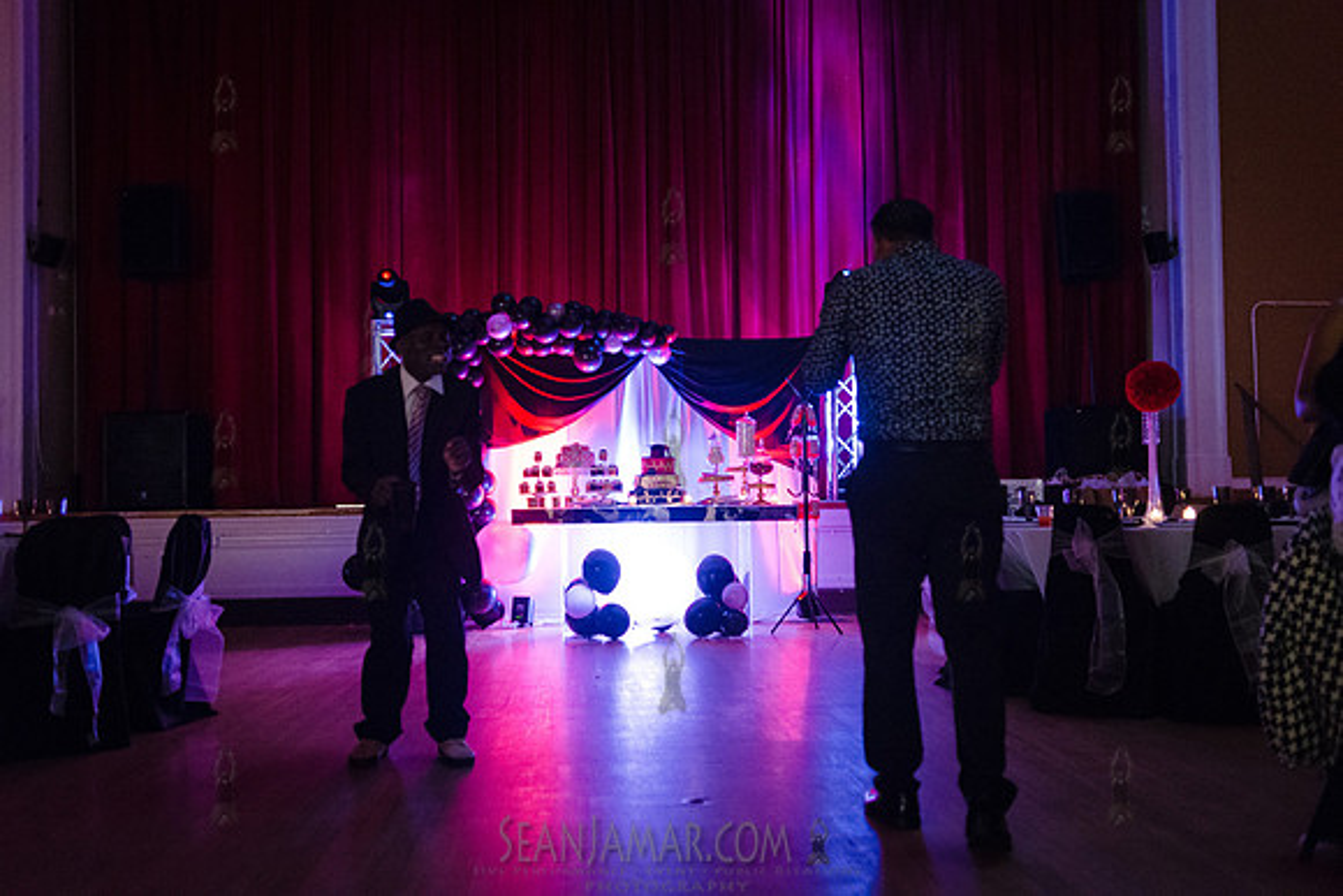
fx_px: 1306
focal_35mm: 35
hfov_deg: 54.4
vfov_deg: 37.9
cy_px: 448
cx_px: 672
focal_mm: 35
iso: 4000
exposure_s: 1/100
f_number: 2.8
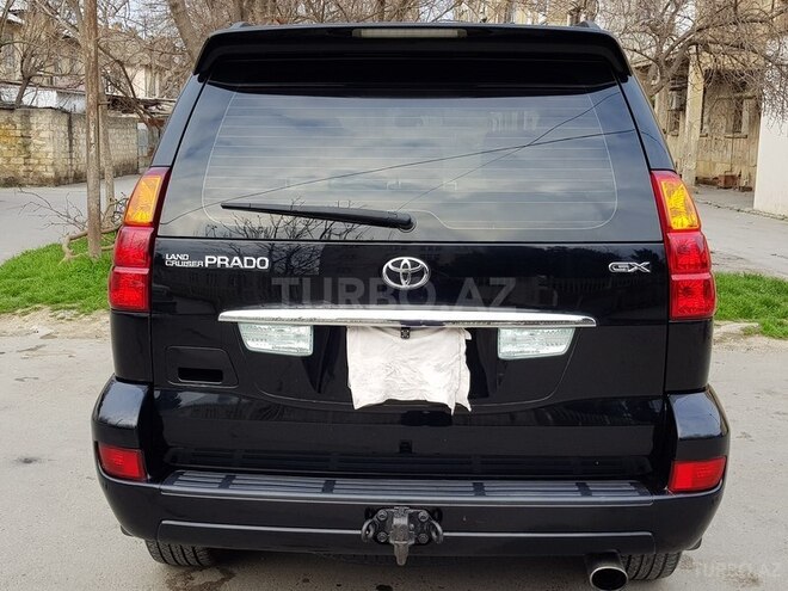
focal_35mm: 26
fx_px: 592
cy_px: 296
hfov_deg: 67.3
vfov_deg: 53.1
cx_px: 394
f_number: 1.7
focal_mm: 4.2
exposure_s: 1/188
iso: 40
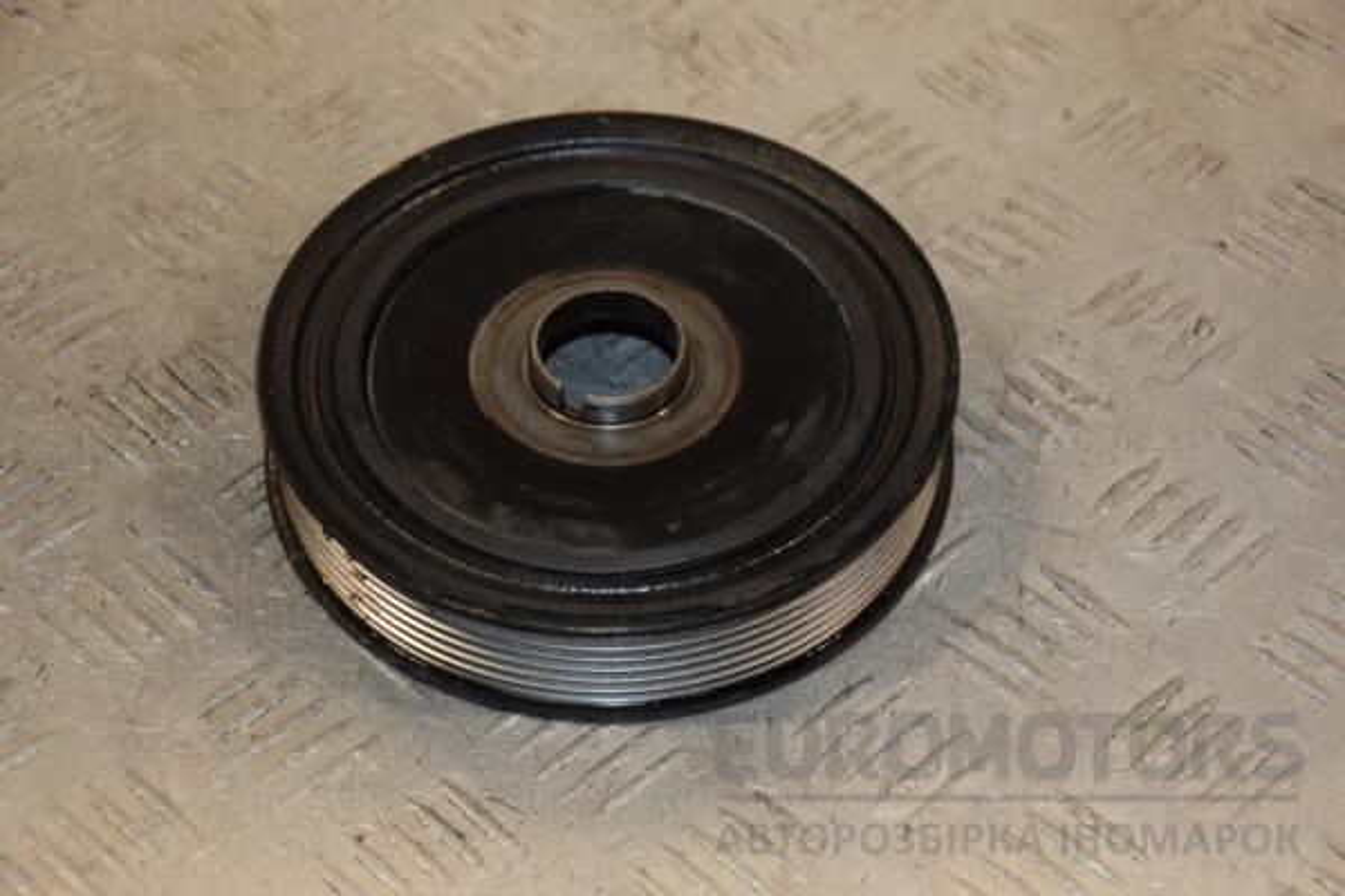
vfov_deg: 13.8
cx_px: 672
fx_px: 3698
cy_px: 448
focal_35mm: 99
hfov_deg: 20.6
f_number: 5.6
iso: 800
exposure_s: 1/200
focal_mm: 66
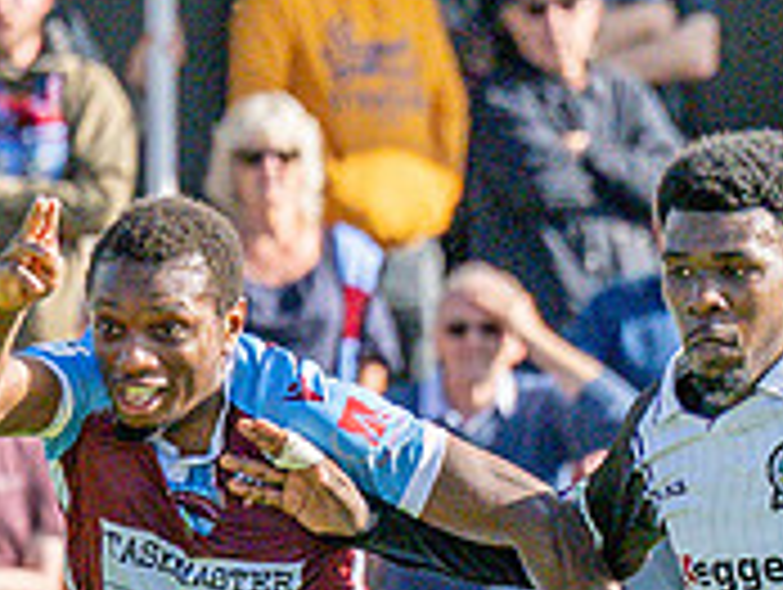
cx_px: -667
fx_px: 32527
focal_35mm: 1436
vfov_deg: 1.0
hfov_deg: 1.4
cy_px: 976
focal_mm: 165
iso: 400
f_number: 4
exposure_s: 1/4000
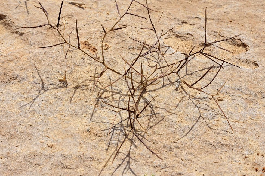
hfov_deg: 29.2
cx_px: 129
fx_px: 508
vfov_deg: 19.7
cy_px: 64
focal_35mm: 69
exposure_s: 1/200
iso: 100
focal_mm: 32
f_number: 11
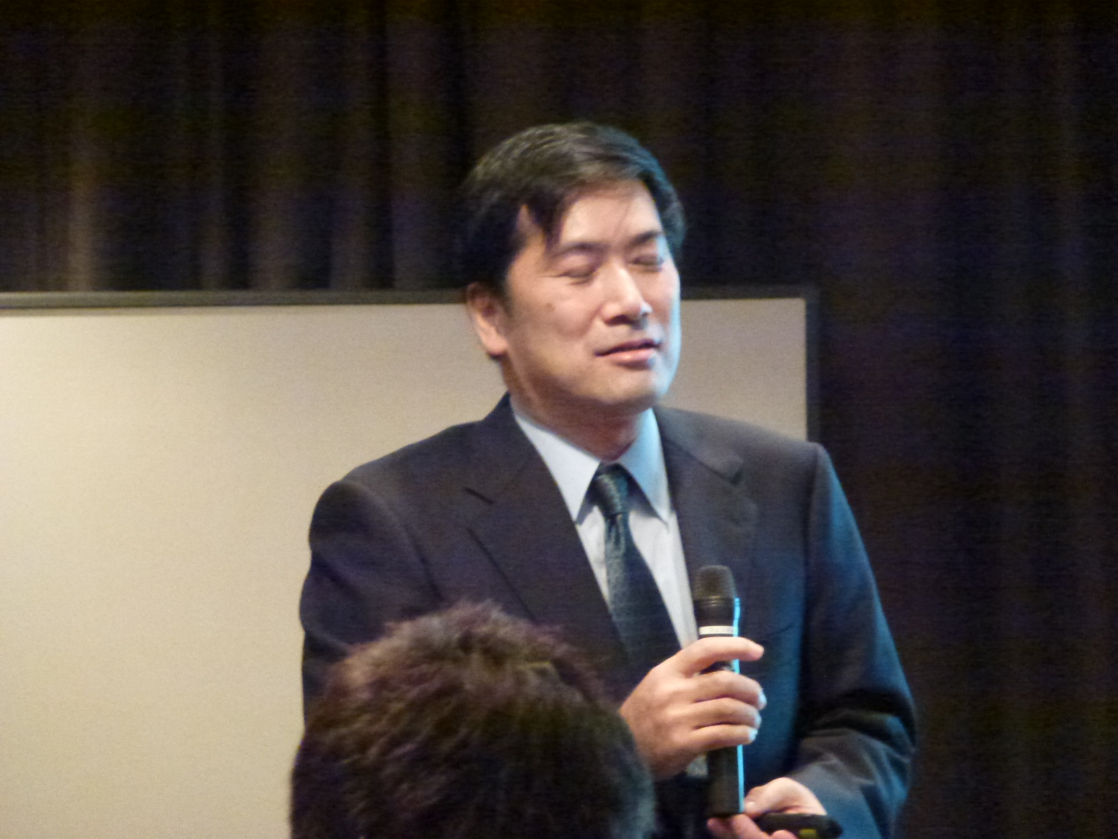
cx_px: 559
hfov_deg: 6.5
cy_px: 420
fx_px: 9818
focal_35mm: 304
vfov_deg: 4.9
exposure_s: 1/8
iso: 1600
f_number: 5.7
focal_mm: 54.5
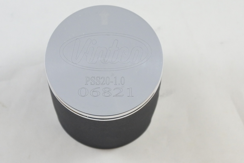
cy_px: 71
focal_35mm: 63
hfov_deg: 31.8
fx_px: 427
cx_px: 106
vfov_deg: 21.6
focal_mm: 20.6
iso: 560
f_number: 4.8
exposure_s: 1/125
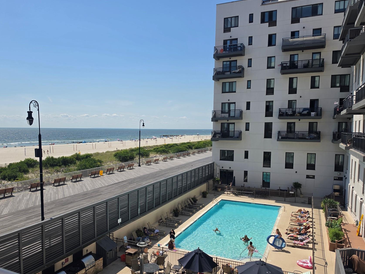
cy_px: 156
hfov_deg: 63.1
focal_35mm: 28
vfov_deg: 49.6
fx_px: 295
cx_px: 153
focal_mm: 6.5
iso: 50
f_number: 1.4
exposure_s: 1/7939
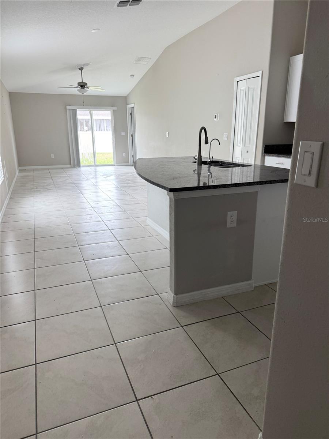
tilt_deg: -17.2
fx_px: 304
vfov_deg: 71.6
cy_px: 220
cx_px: 164
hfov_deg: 56.8
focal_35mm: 24
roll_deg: +1.1
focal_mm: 6.76
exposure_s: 1/121
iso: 160
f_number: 1.78
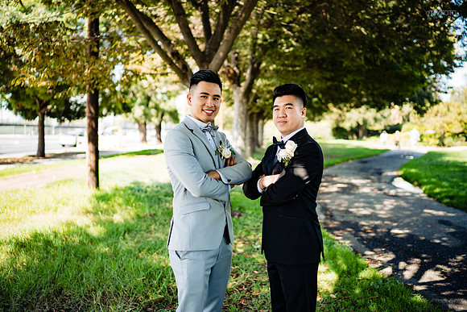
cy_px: 156
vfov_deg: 37.9
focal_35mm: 35
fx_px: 454
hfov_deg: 54.4
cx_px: 234
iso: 100
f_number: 1.6
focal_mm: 35
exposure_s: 1/400
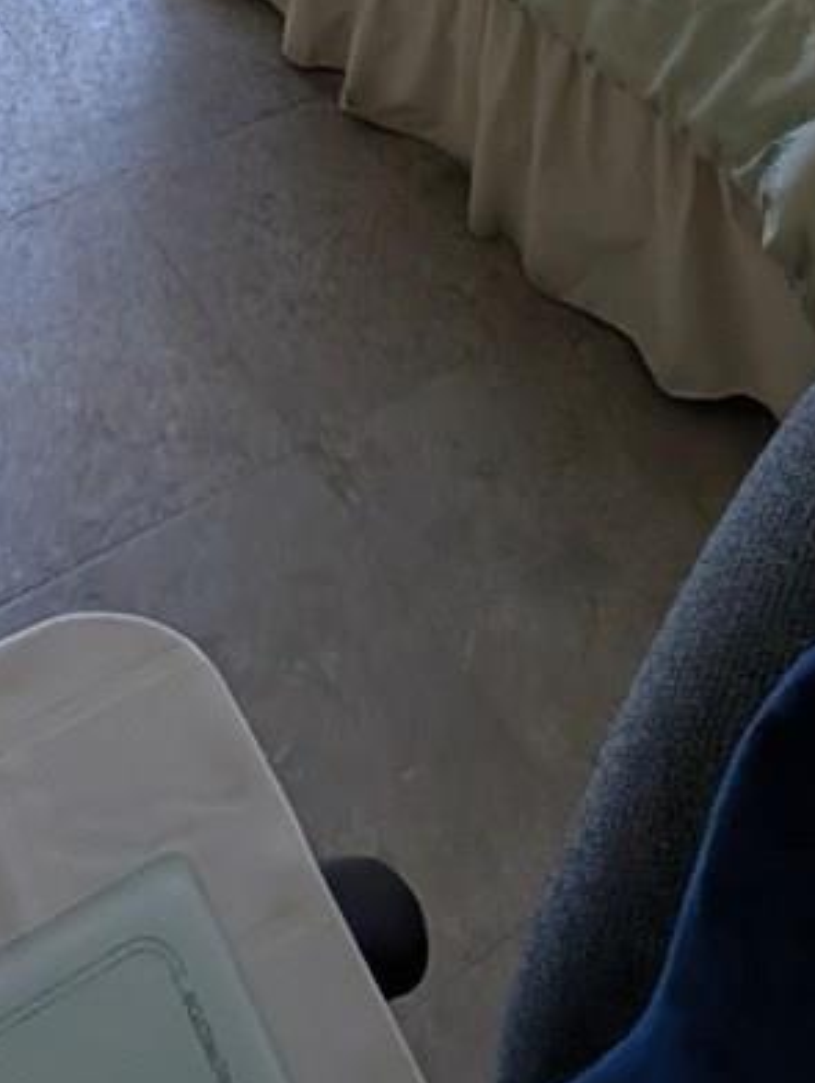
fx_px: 1472
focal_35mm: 47
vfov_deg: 22.7
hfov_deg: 30.7
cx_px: 260
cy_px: -851
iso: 79
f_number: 1.7
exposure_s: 1/203
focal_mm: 2.02
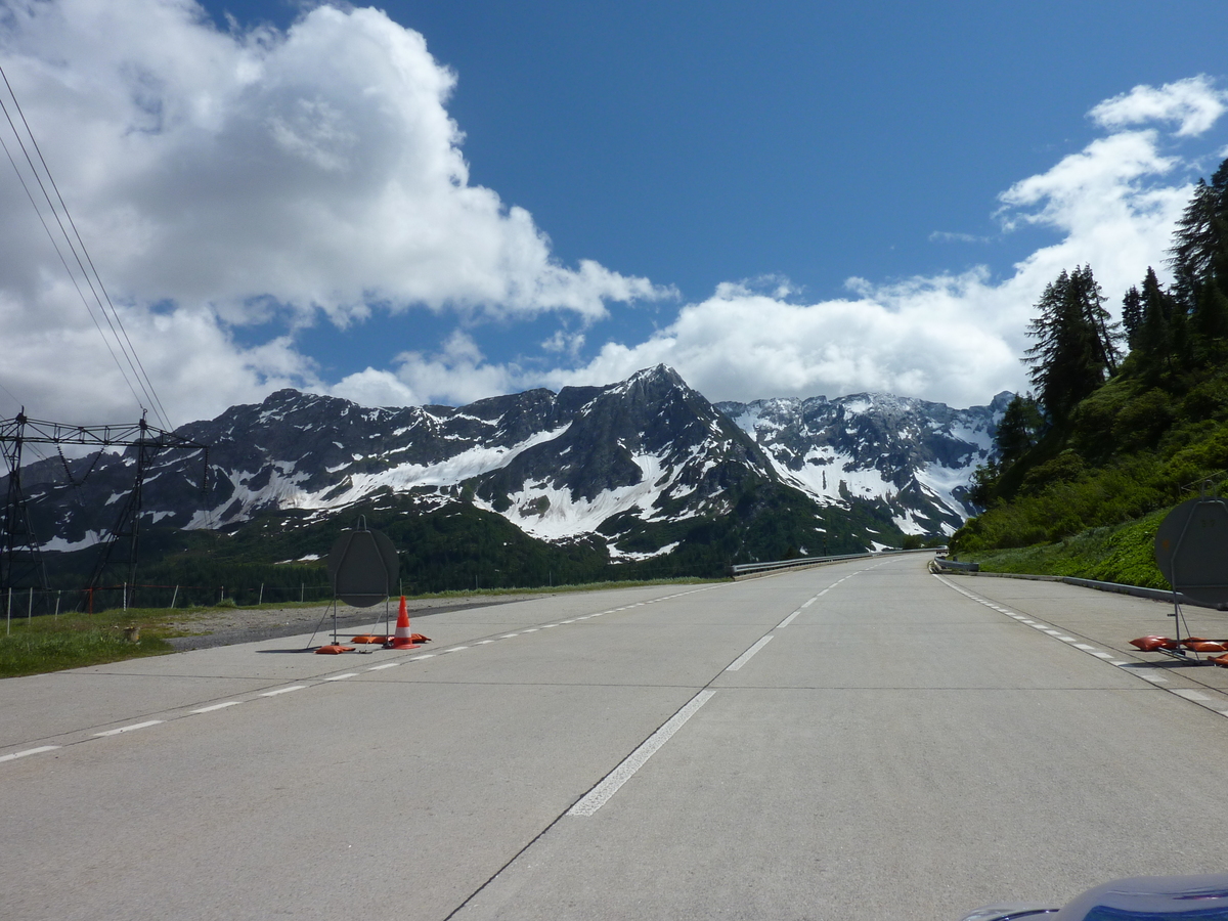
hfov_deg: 69.4
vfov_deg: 54.9
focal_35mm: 25
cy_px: 460
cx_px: 614
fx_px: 887
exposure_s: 1/800
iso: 80
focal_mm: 4.1
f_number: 5.6
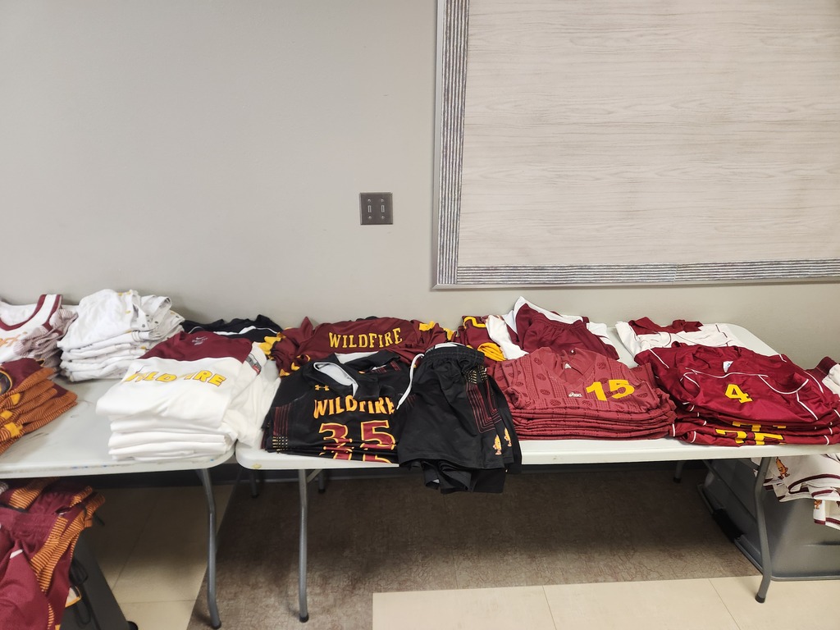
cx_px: 420
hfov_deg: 73.9
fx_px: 558
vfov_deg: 58.9
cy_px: 315
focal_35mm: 23
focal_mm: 5.4
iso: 250
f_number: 1.8
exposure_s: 1/120
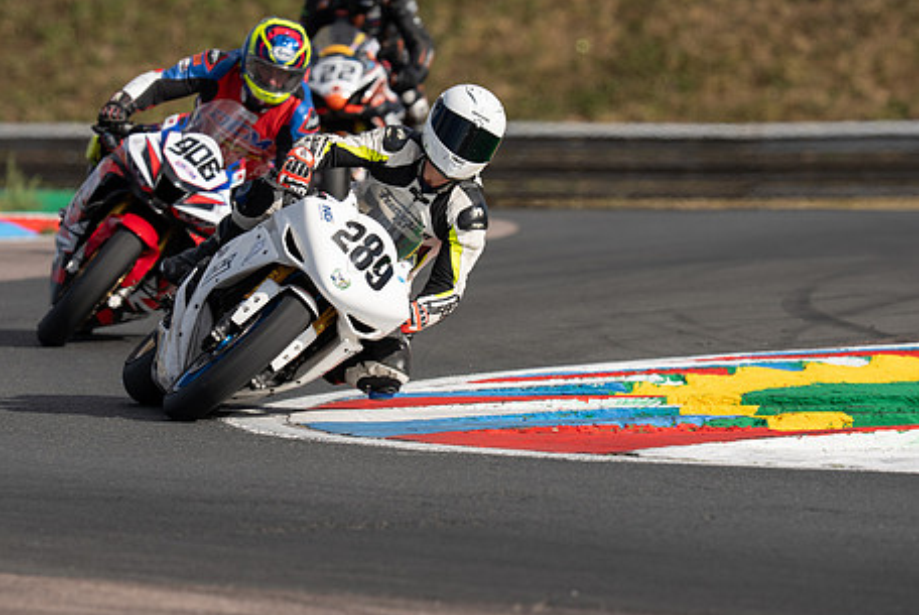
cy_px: 238
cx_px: 337
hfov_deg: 3.9
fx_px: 13619
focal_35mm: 533
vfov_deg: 2.6
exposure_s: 1/500
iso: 50
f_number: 5.6
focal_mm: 400
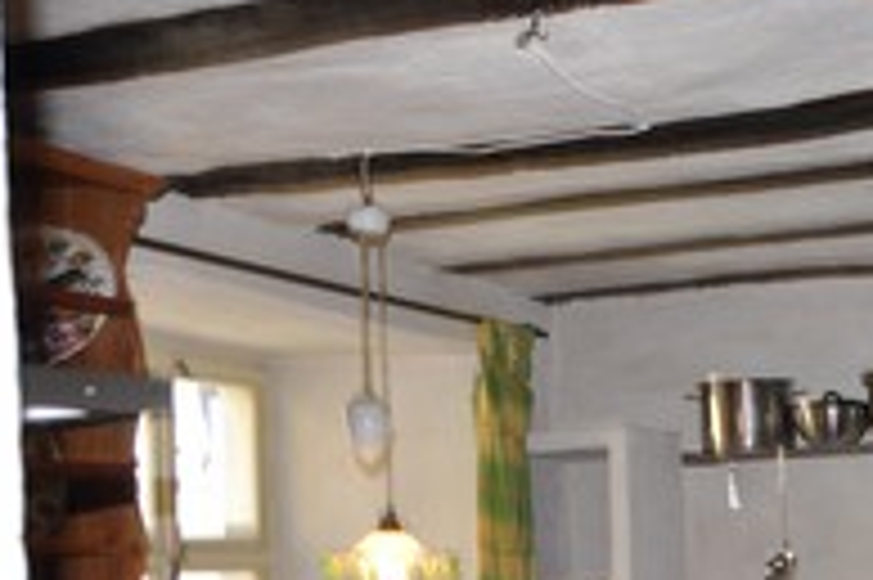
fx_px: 1648
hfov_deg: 27.9
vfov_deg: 19.5
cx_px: 873
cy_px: 558
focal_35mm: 68
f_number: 3.8
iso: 200
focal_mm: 22
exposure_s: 1/60
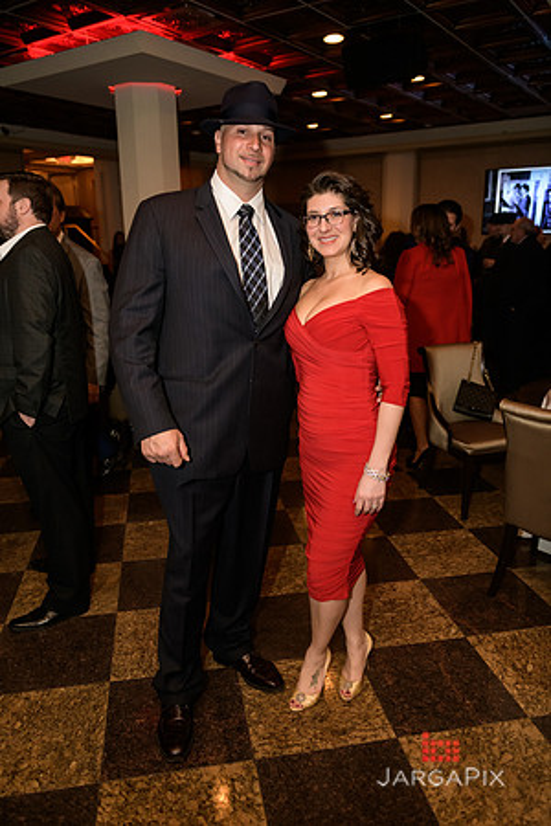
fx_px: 643
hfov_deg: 46.4
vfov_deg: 65.5
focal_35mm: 28
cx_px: 276
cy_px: 413
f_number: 3.2
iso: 1600
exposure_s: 1/125
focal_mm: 28
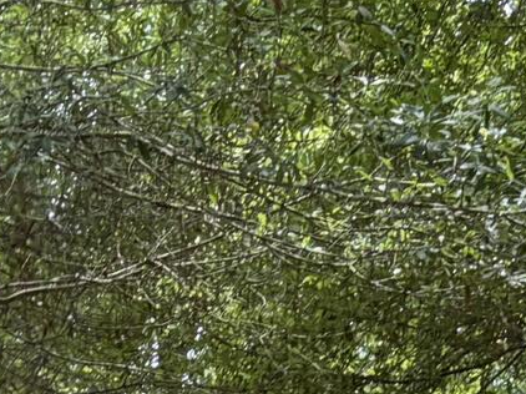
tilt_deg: -6.5
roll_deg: +1.1
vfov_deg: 7.0
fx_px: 2810
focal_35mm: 185
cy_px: 1298
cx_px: 376
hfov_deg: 10.7
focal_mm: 5.96
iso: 40
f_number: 1.6
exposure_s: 1/164
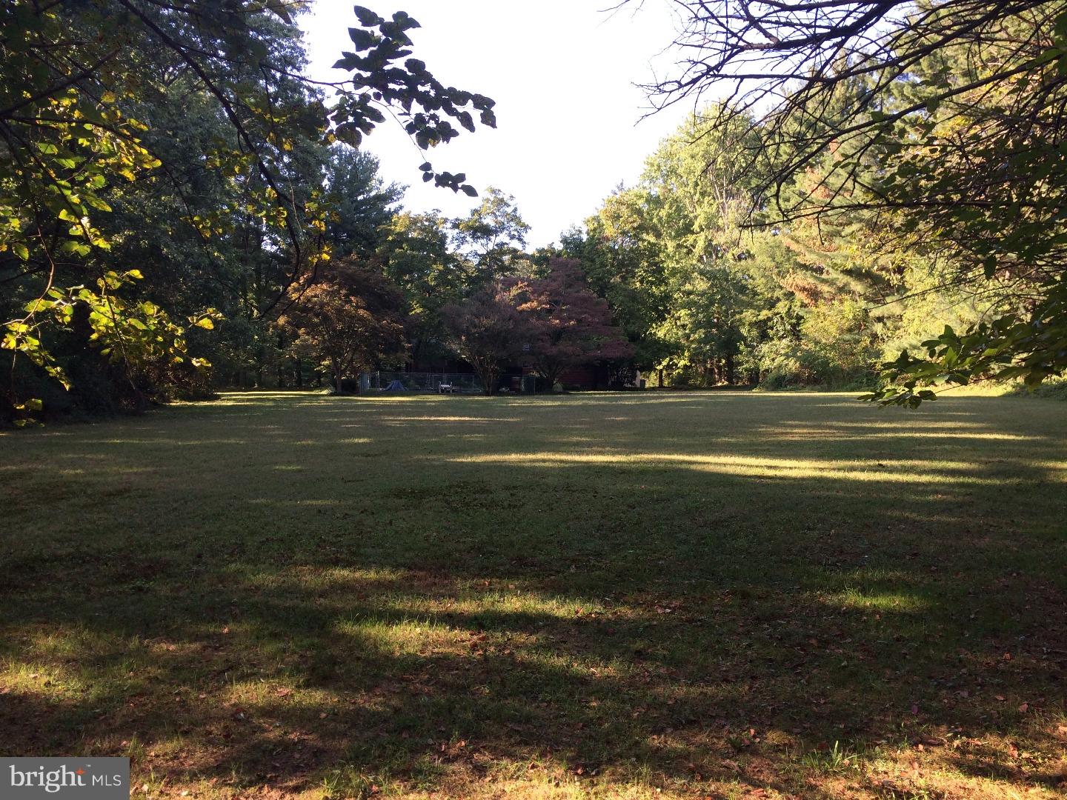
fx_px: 894
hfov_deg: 61.7
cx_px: 534
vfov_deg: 48.2
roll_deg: -1.8
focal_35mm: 29
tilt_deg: -0.4
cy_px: 400
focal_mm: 4.15
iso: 32
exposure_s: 1/256
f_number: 2.2
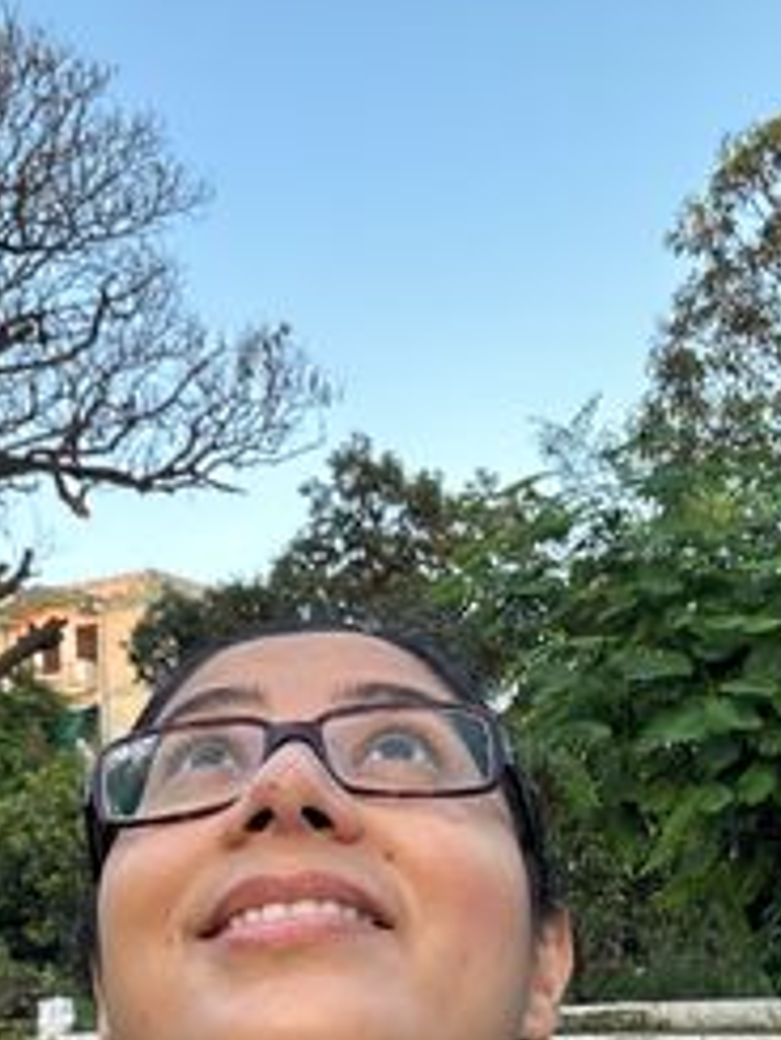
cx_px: 390
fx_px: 1473
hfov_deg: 29.7
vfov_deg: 38.2
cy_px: 739
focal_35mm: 49
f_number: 1.9
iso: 50
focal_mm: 2.69
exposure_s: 1/121
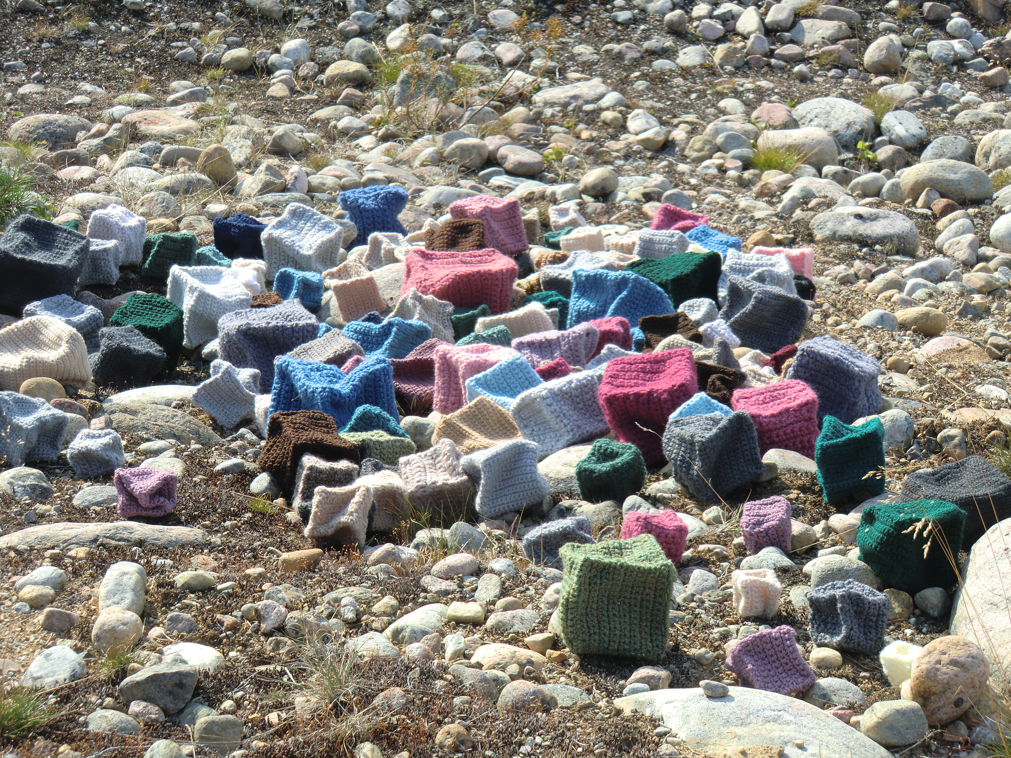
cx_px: 506
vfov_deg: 14.1
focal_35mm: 105
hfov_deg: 18.7
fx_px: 3067
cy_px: 379
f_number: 5
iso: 64
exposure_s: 1/160
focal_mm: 18.8
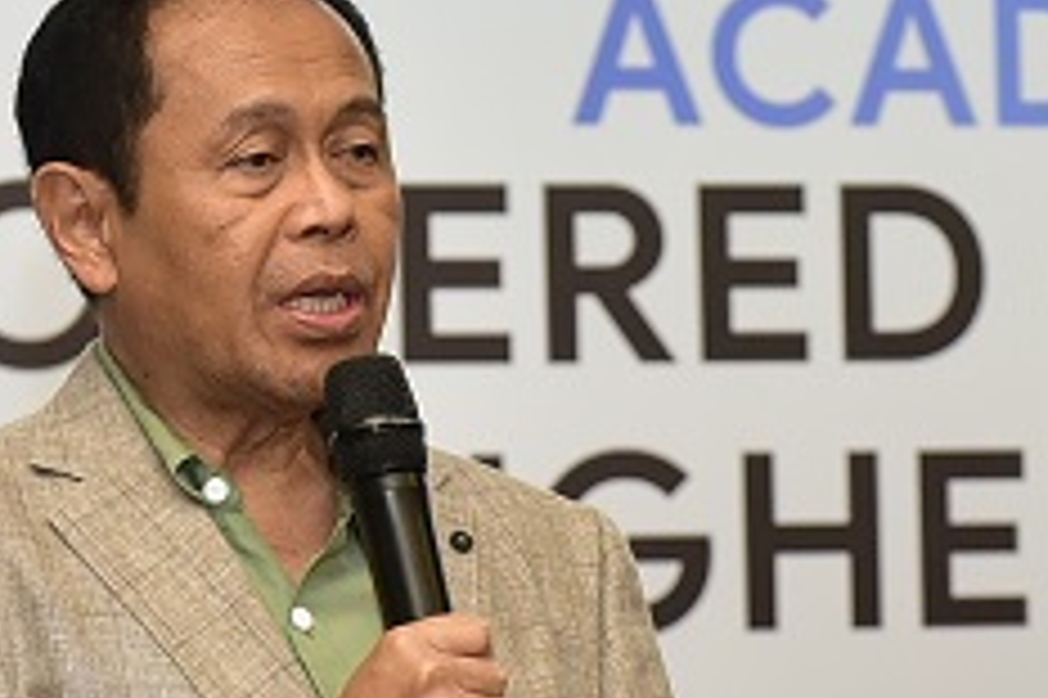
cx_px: 841
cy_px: 736
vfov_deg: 5.2
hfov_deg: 7.8
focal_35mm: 264
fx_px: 7680
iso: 1000
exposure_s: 1/100
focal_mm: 60
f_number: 4
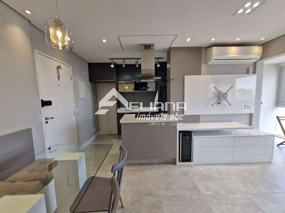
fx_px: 107
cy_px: 106
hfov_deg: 106.2
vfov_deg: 89.9
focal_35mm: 13
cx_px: 142
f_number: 2.2
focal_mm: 1.74
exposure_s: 1/120
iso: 64
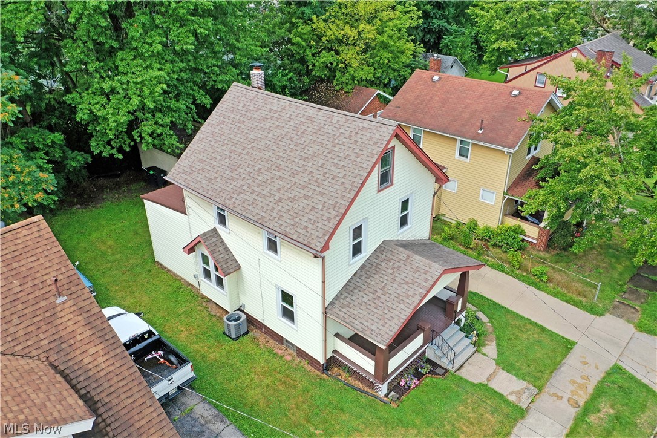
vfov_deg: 46.4
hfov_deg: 65.5
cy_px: 219
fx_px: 511
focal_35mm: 28
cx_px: 328
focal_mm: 10.26
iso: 100
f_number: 5
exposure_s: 1/240
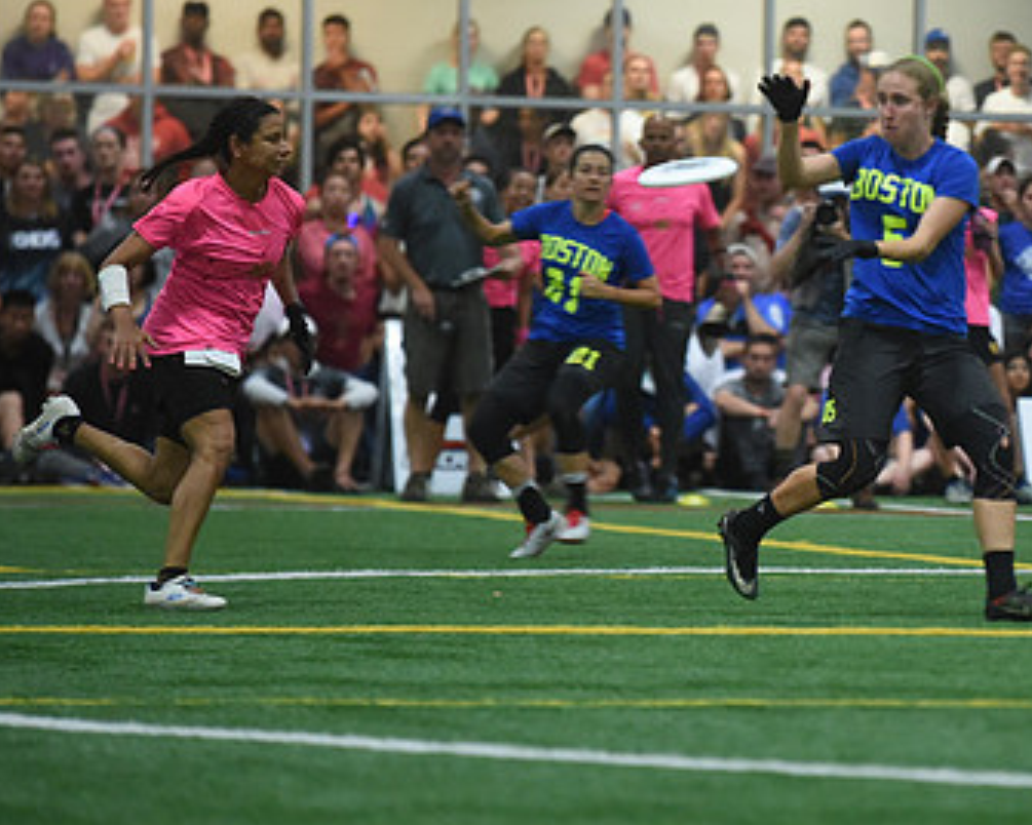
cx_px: 856
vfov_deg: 4.8
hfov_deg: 5.9
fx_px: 9927
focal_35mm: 325
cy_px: 291
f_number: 2.8
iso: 10000
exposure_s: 1/500
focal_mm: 200
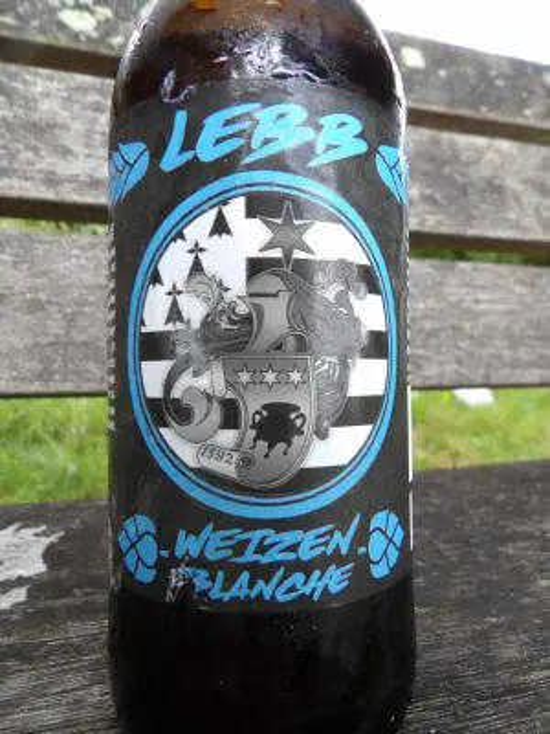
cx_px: 275
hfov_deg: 56.8
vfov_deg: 71.6
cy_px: 367
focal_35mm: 24
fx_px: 508
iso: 100
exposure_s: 1/83
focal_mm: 4.3
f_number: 3.2
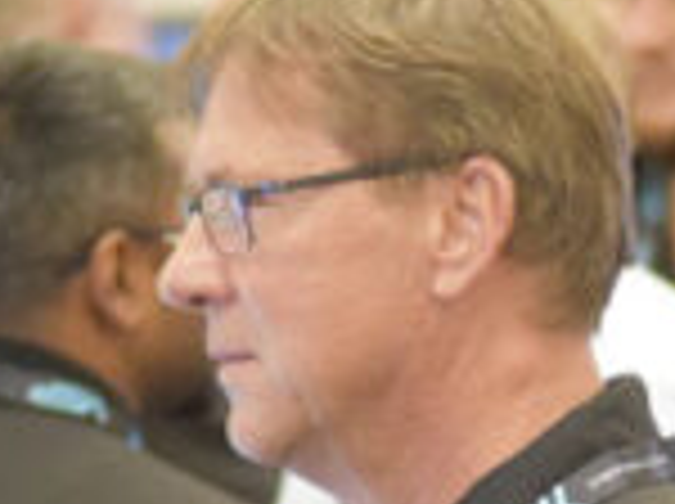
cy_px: 927
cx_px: 1197
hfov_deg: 3.0
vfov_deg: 2.2
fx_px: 12810
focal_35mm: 658
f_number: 2.8
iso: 4500
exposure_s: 1/125
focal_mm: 100
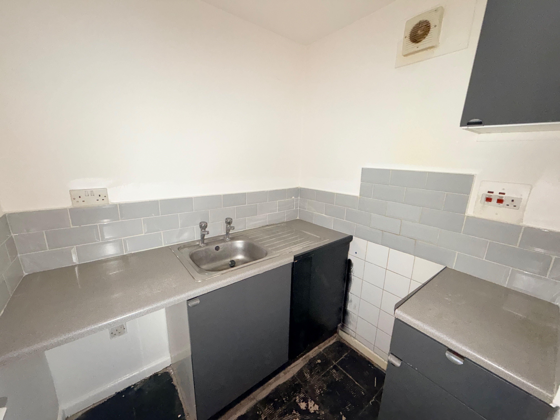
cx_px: 280
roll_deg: -1.5
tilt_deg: -14.0
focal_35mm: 14
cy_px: 210
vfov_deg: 85.7
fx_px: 226
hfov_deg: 102.1
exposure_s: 1/33
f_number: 2.2
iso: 640
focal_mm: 2.22
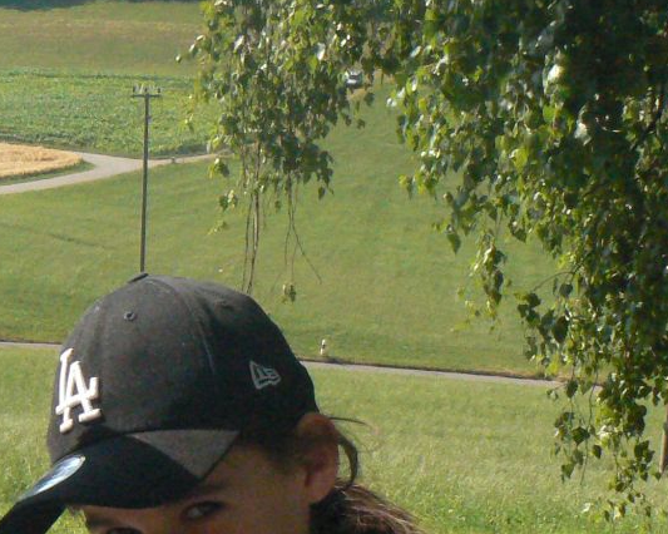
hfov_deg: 19.3
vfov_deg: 16.0
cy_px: 490
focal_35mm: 95
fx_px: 1877
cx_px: -86
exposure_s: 1/800
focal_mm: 6
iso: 400
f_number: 8
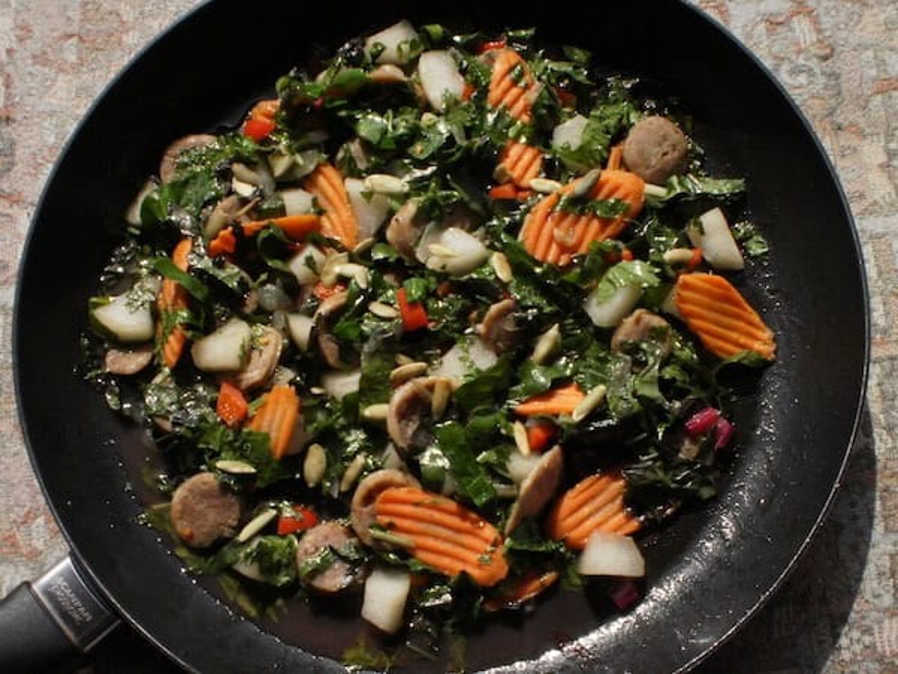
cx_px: 449
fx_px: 1167
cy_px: 337
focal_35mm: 45
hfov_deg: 42.1
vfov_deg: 32.2
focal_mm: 7.4
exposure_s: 1/1250
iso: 200
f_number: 4.9
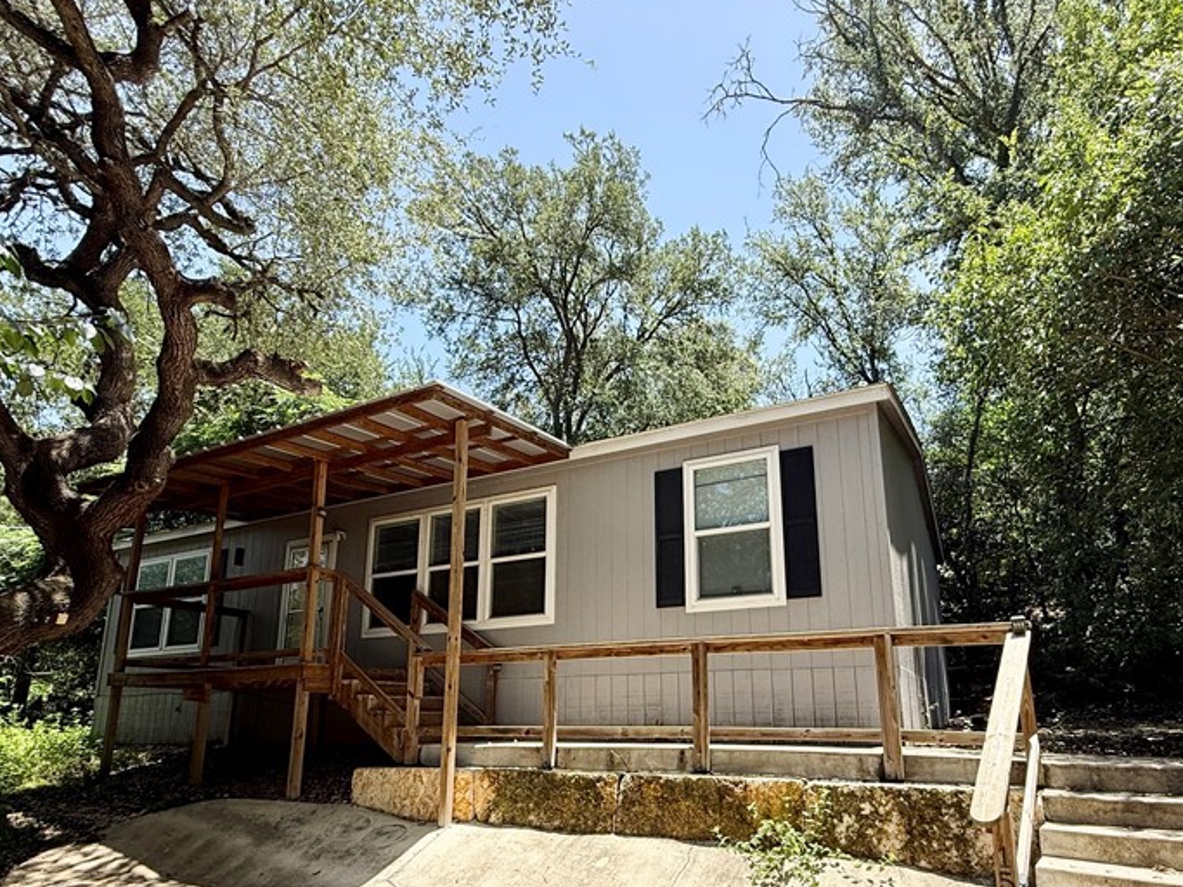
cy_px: 563
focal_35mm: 21
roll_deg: +0.0
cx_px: 632
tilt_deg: +13.9
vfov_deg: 62.4
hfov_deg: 78.9
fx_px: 718
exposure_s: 1/672
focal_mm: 2.22
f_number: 2.2
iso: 64
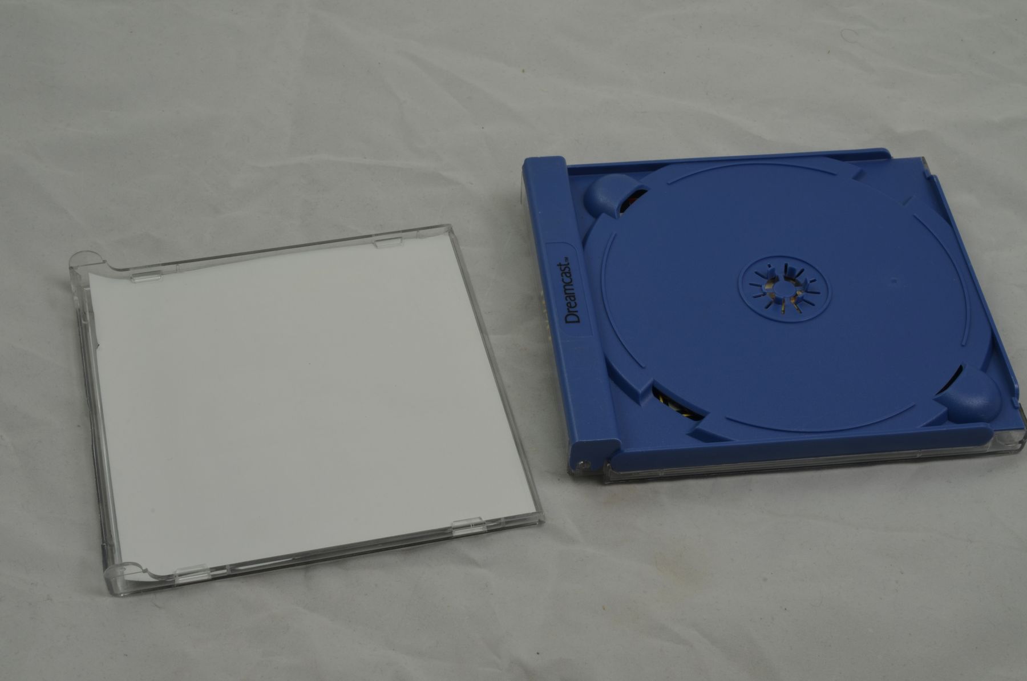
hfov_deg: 33.5
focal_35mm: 60
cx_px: 514
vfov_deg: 22.5
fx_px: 1708
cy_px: 340
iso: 100
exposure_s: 1/2.5
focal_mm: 40
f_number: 20
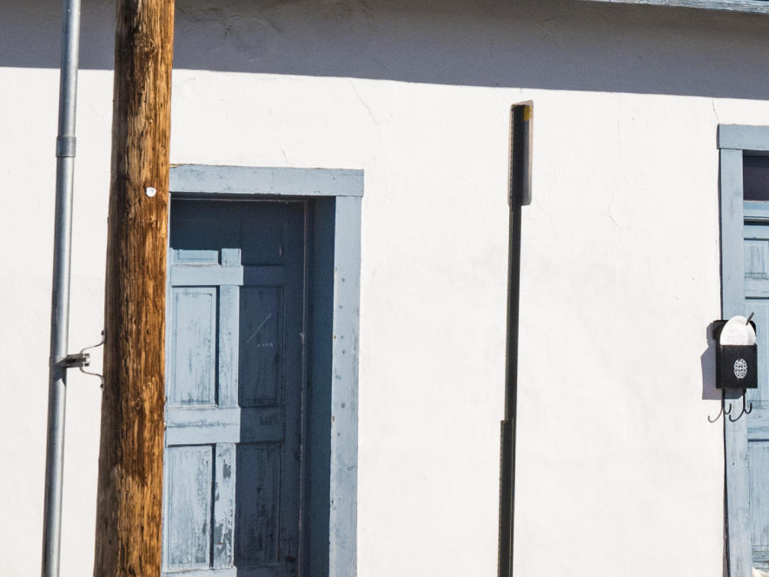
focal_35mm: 122
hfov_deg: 15.9
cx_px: 701
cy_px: -105
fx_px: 2711
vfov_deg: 11.9
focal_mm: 18
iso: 200
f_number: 9
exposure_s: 1/640
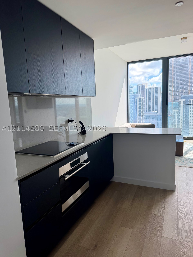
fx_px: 178
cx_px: 96
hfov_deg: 56.8
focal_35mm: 24
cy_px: 128
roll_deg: +2.4
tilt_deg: -8.7
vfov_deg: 71.6
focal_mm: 6.76
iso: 100
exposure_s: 1/722
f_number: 1.78
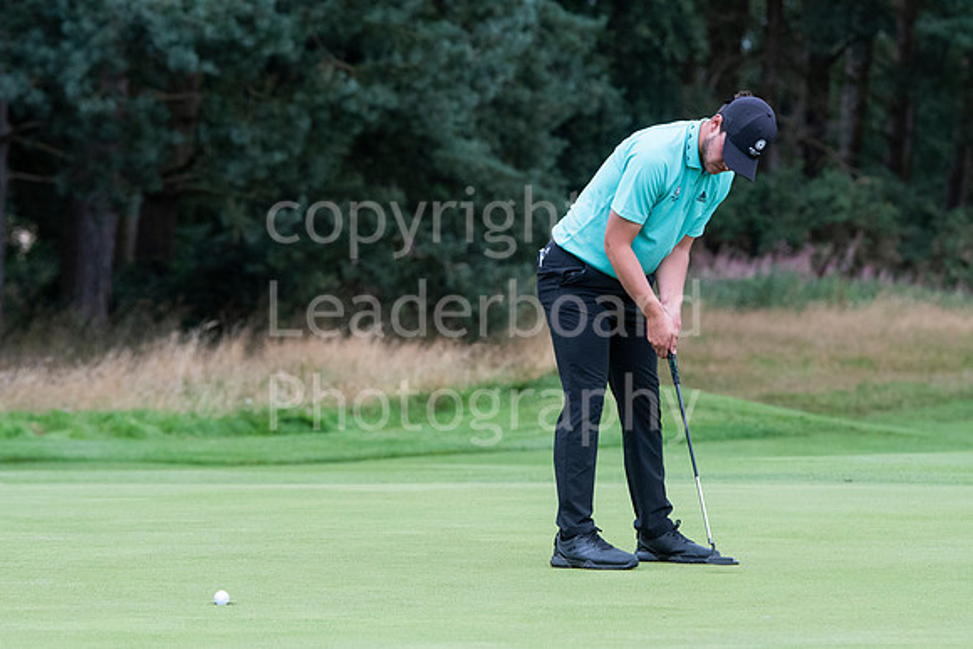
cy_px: 324
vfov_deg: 5.4
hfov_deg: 8.1
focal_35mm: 255
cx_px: 486
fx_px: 6893
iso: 1600
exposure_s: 1/1000
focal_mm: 170
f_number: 5.6
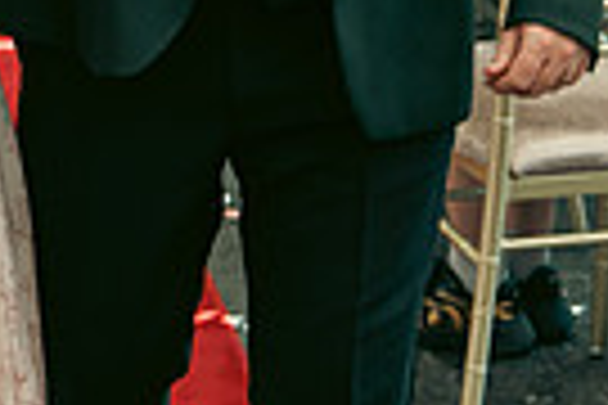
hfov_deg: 11.2
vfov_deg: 7.4
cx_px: 0
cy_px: -232
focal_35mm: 181
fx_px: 3057
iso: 400
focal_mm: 42
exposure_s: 1/200
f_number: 3.5
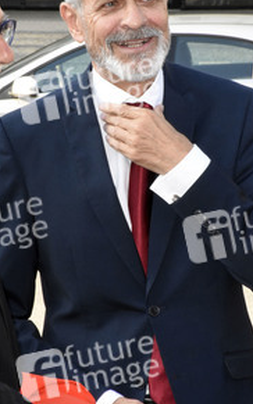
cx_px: 128
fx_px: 3242
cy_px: 161
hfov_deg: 4.5
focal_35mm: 294
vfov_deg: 7.1
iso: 3200
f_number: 29
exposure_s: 1/80
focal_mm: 140
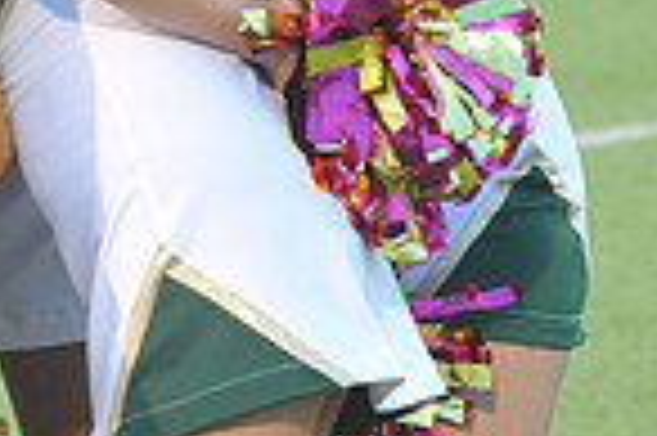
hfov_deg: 4.3
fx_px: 8695
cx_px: -540
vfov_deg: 2.9
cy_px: -306
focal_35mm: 477
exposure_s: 1/200
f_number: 5.6
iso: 4000
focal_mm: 120
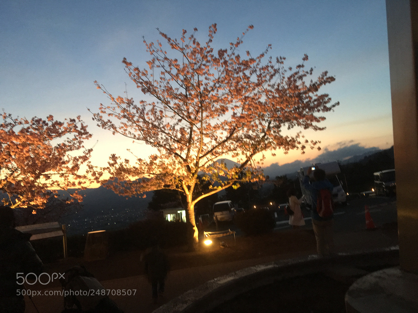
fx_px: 350
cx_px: 209
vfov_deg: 48.2
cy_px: 156
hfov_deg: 61.7
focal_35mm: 29
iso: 250
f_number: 2.2
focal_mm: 4.15
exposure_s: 1/15
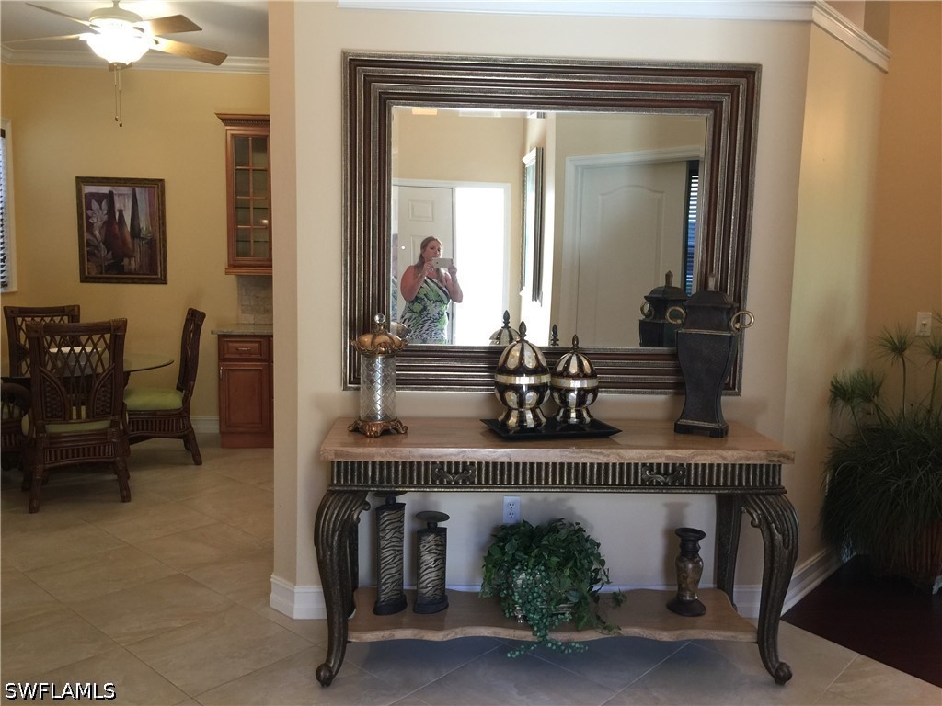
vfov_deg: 48.2
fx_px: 789
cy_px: 353
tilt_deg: -6.0
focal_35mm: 29
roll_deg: -2.8
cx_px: 471
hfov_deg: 61.7
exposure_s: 1/15
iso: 50
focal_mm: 4.15
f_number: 2.2
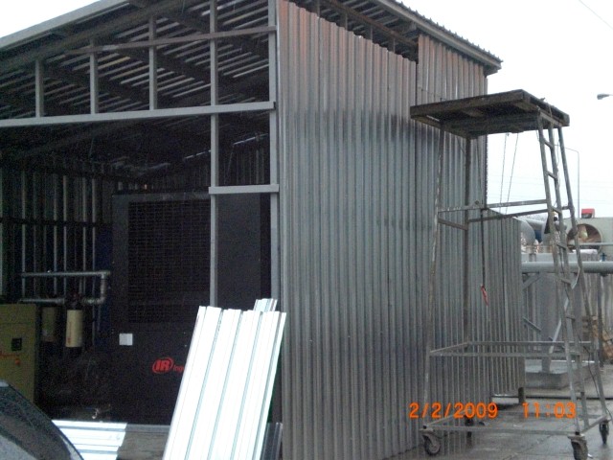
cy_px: 230
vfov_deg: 23.3
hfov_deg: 30.7
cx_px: 306
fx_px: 1116
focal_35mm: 63
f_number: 4
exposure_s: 1/250
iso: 800
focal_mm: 10.4
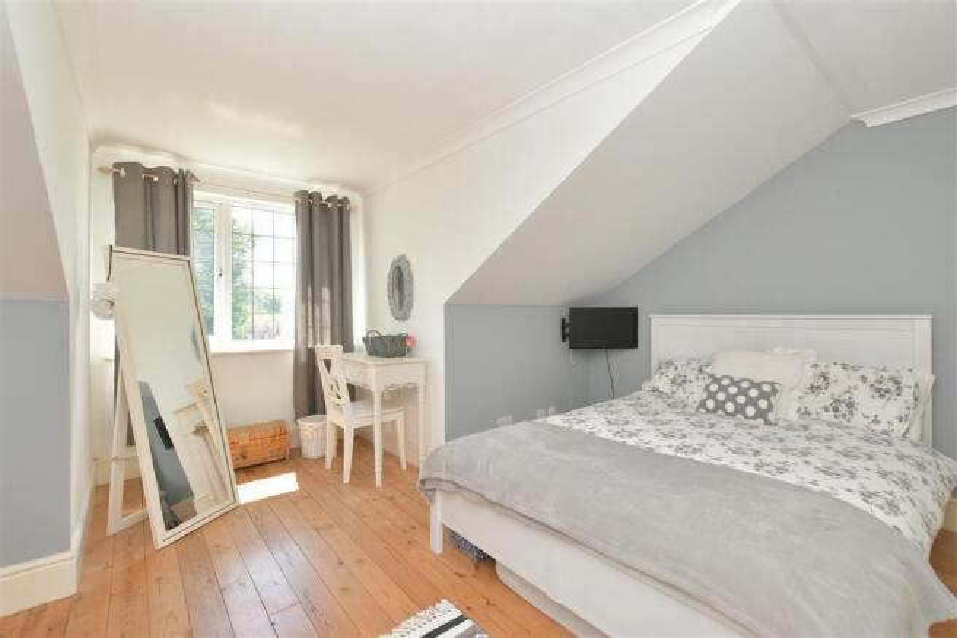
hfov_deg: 100.4
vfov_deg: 77.3
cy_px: 319
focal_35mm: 15
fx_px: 399
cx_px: 478
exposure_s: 1/50
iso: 320
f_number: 8
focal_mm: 10
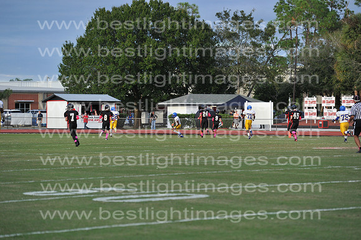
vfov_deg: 10.1
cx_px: 180
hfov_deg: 15.2
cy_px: 120
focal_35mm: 135
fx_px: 1353
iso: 800
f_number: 3.5
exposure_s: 1/2000
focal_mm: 135
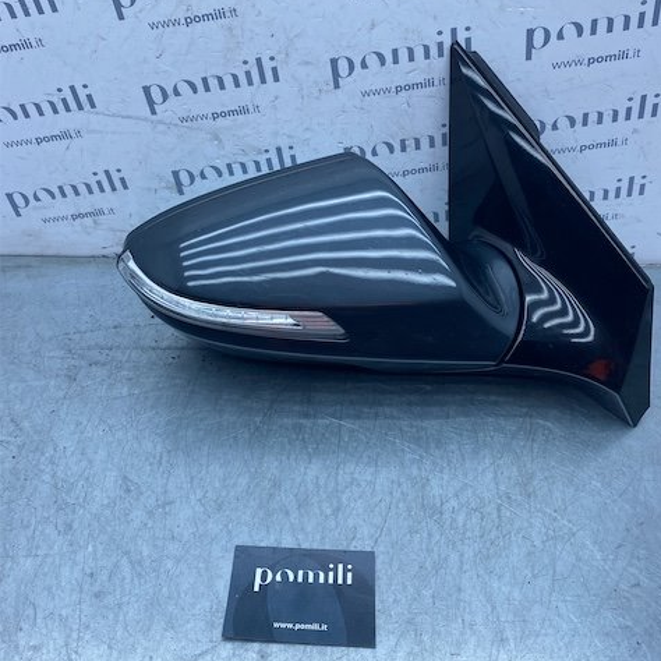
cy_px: 273
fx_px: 670
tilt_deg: -40.2
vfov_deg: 52.3
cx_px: 333
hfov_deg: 52.5
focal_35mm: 31
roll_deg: -2.2
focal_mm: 4.25
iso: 32
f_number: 1.8
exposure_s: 1/833
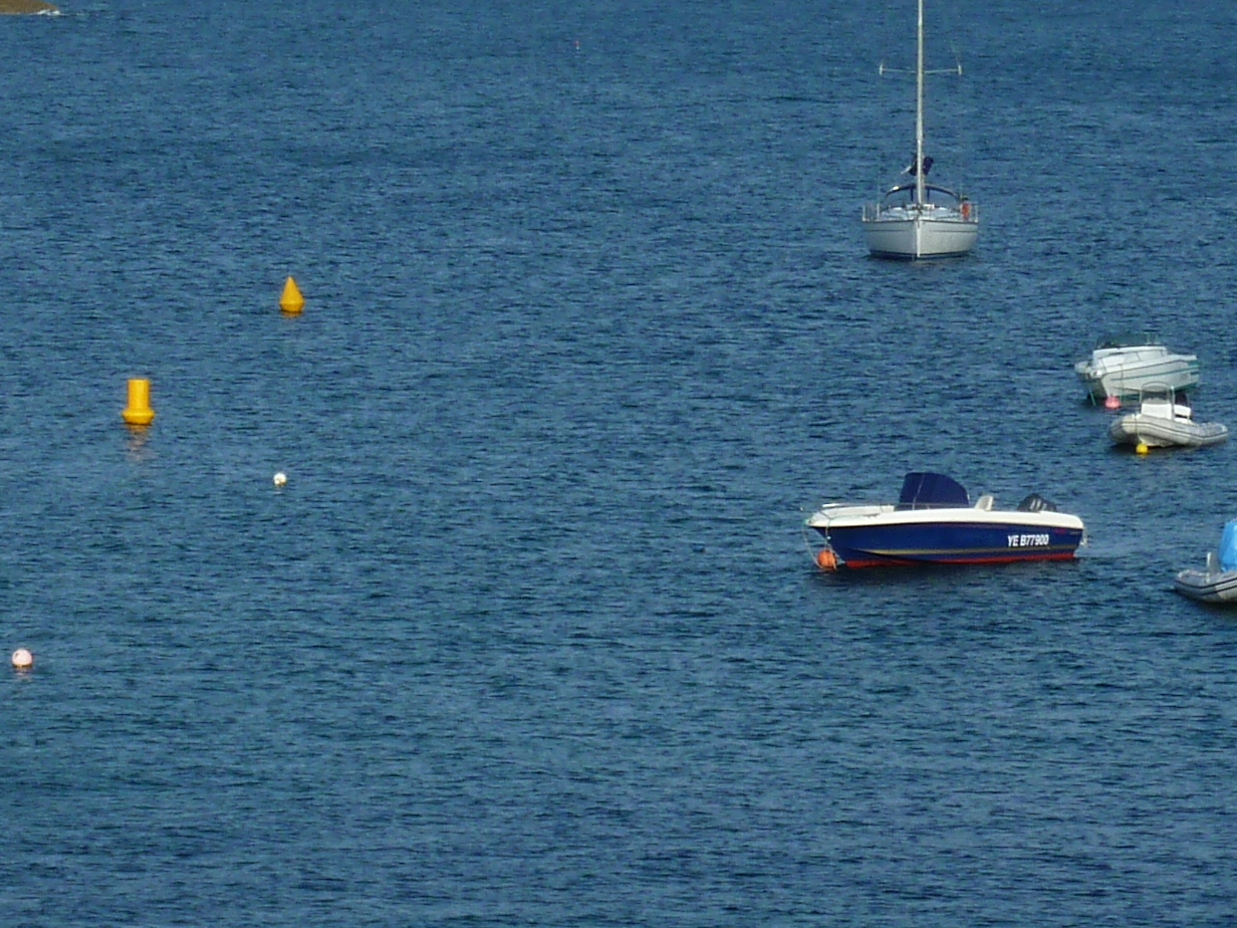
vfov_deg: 6.4
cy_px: 128
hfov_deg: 8.5
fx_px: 8255
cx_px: -75
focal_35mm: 231
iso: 80
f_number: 5.6
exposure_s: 1/500
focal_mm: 12.8
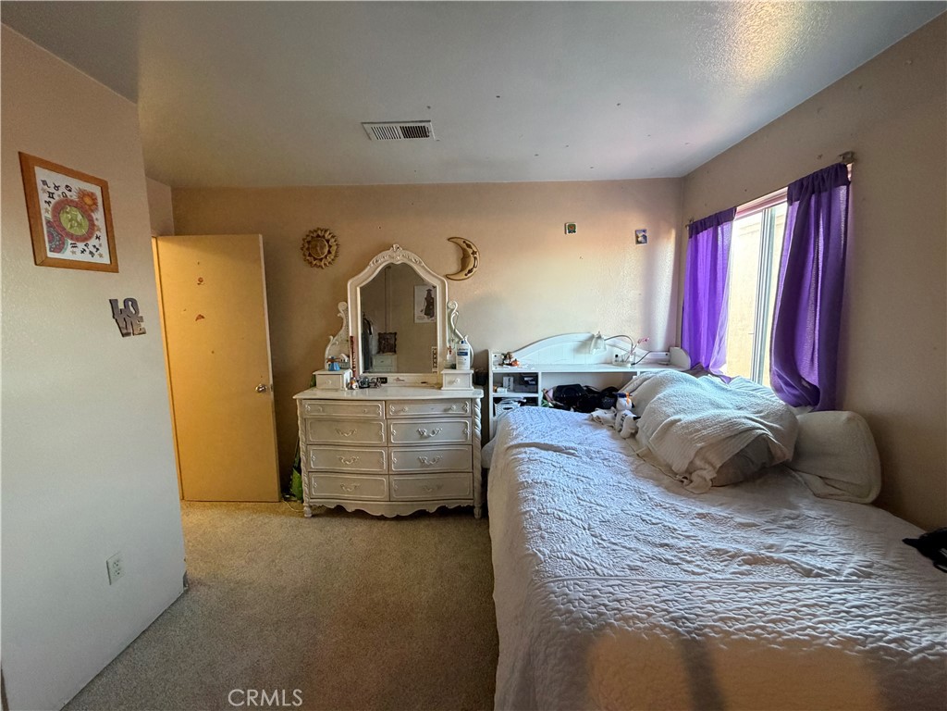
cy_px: 356
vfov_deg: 85.7
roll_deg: +1.5
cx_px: 474
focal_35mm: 14
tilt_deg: -6.9
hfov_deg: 102.1
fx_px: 383
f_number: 2.2
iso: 500
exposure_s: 1/60
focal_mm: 2.22
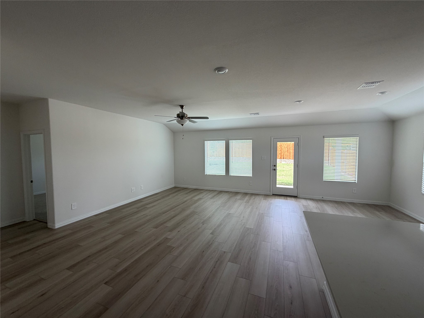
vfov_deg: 85.7
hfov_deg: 102.1
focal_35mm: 14
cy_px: 159
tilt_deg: -3.1
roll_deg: +0.8
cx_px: 212
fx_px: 171
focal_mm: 2.22
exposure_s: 1/121
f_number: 2.2
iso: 125
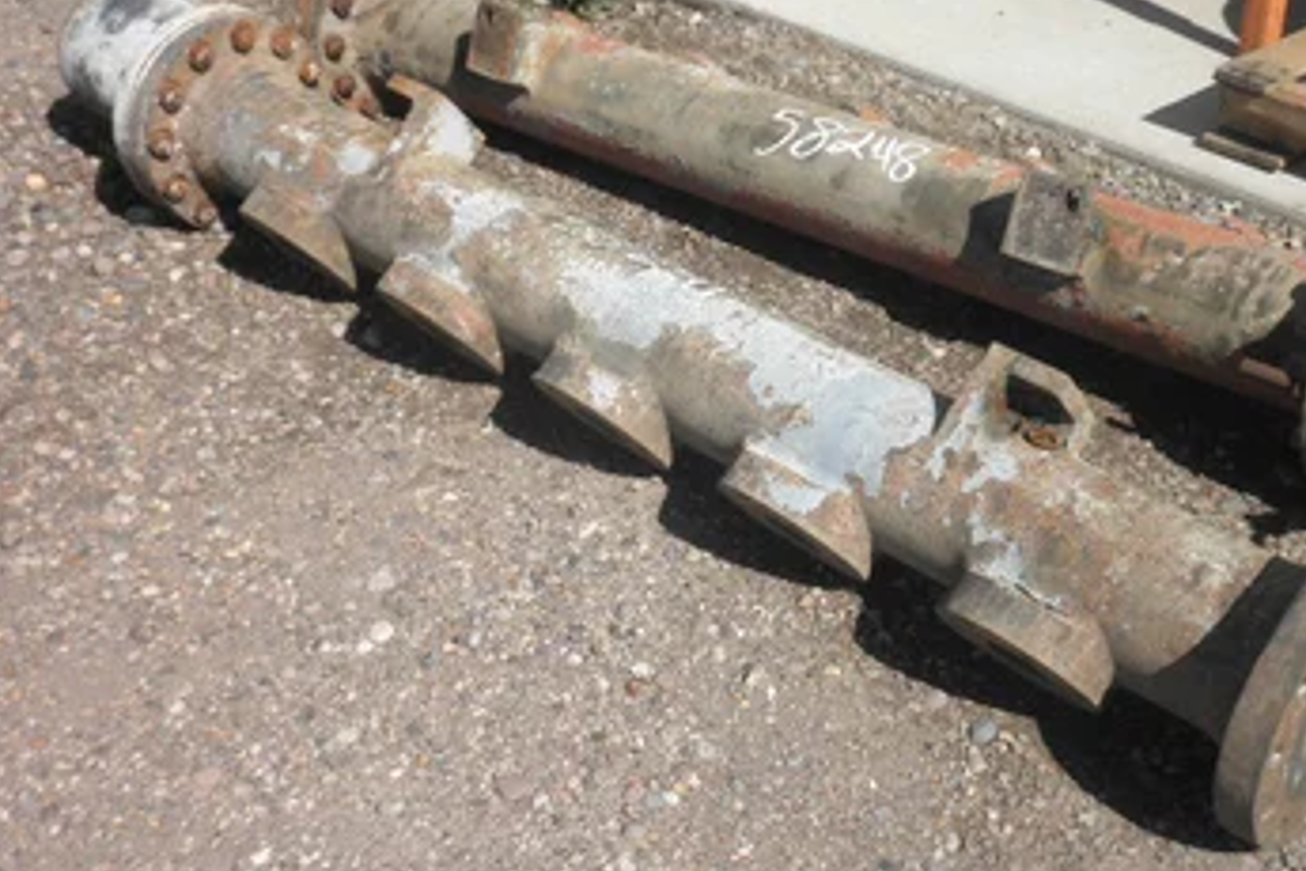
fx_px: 1923
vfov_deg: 25.5
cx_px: 750
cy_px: 405
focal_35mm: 53
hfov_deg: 37.4
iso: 64
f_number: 9.6
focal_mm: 7.9
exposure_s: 1/80
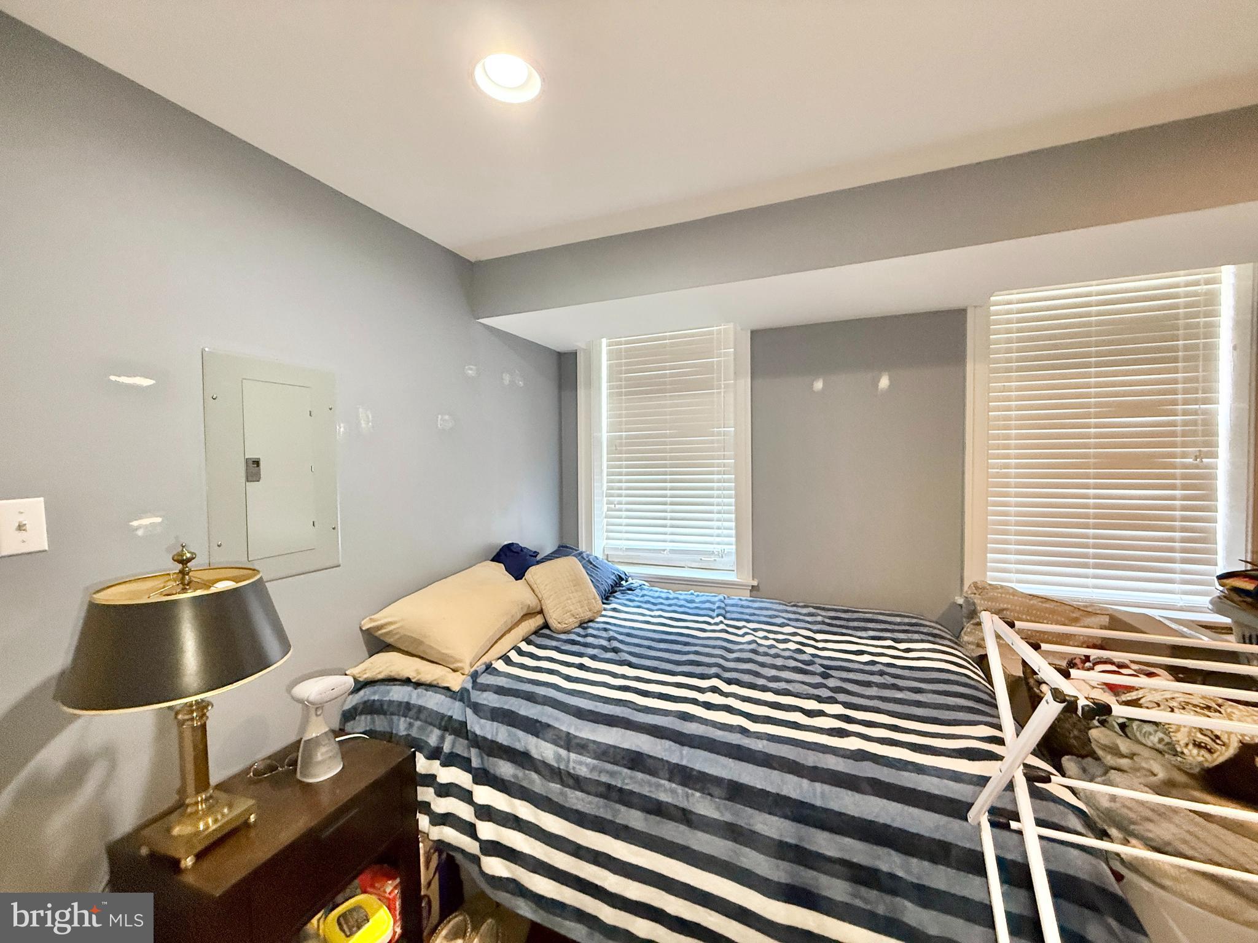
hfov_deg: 102.1
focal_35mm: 14
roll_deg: -0.4
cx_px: 629
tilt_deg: -2.7
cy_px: 472
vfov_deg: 85.7
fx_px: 509
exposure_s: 1/60
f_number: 2.2
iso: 400
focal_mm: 2.22
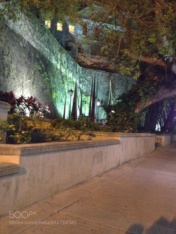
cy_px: 117
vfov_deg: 52.6
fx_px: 237
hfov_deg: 40.7
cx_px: 88
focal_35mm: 35
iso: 800
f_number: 2.4
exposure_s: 1/16
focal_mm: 4.28
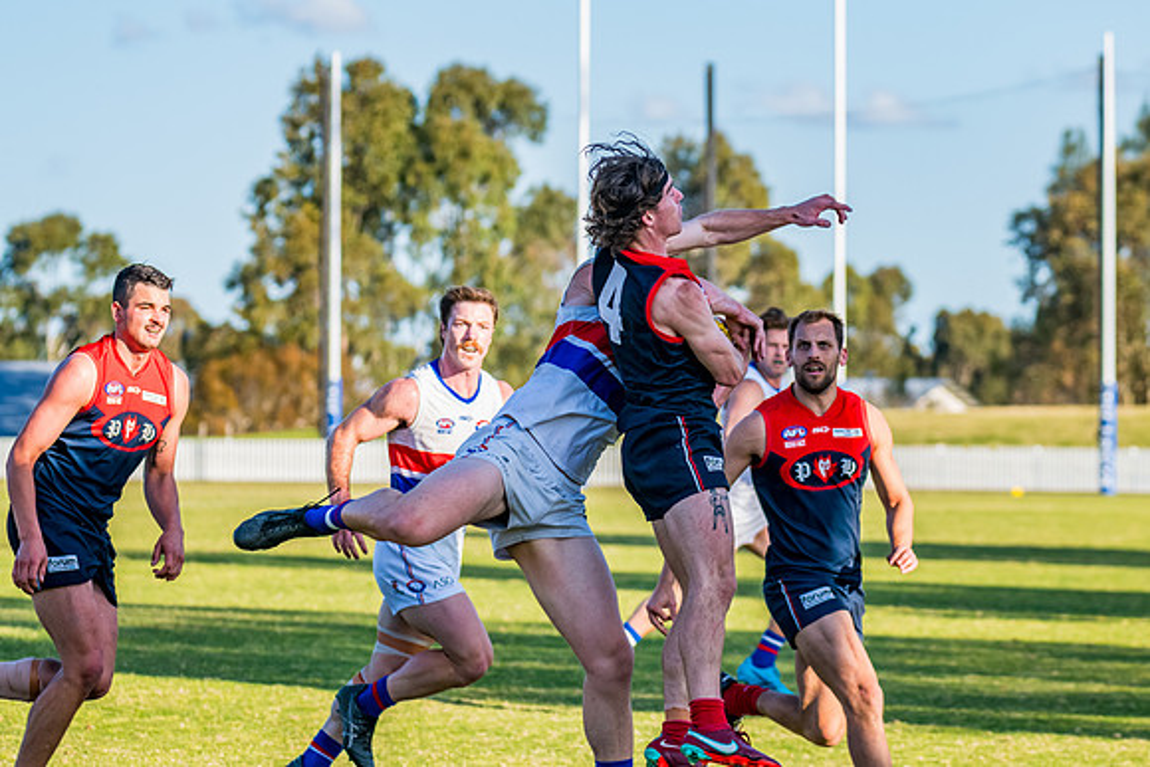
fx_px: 6000
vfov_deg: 7.3
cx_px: 629
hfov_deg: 10.9
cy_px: 351
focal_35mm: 188
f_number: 6.3
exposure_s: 1/1600
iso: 800
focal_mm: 170
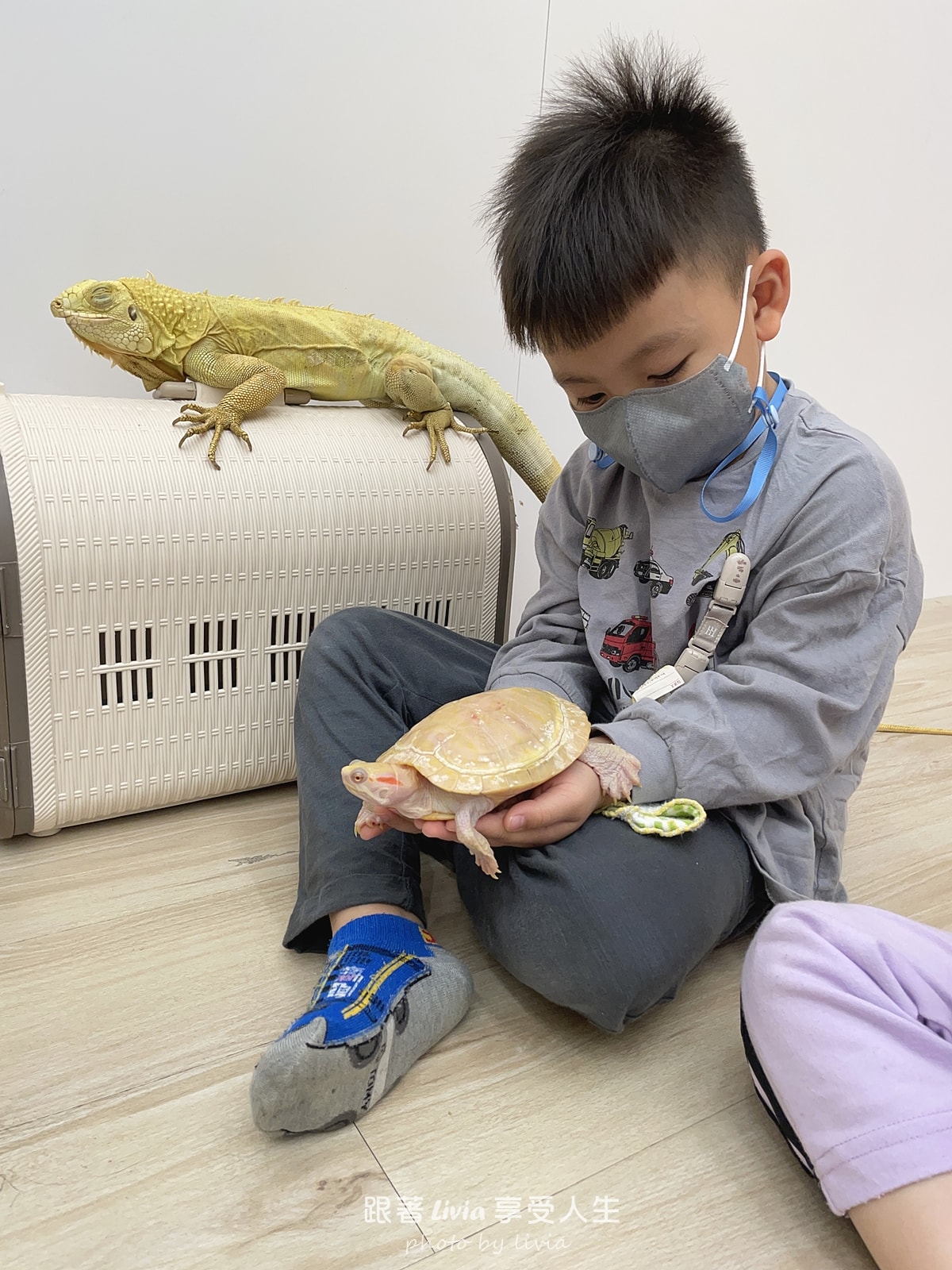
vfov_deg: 67.3
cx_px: 476
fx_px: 953
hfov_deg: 53.1
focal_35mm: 26
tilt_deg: -17.9
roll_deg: -3.6
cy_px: 635
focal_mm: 4.2
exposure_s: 1/120
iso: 80
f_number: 1.6
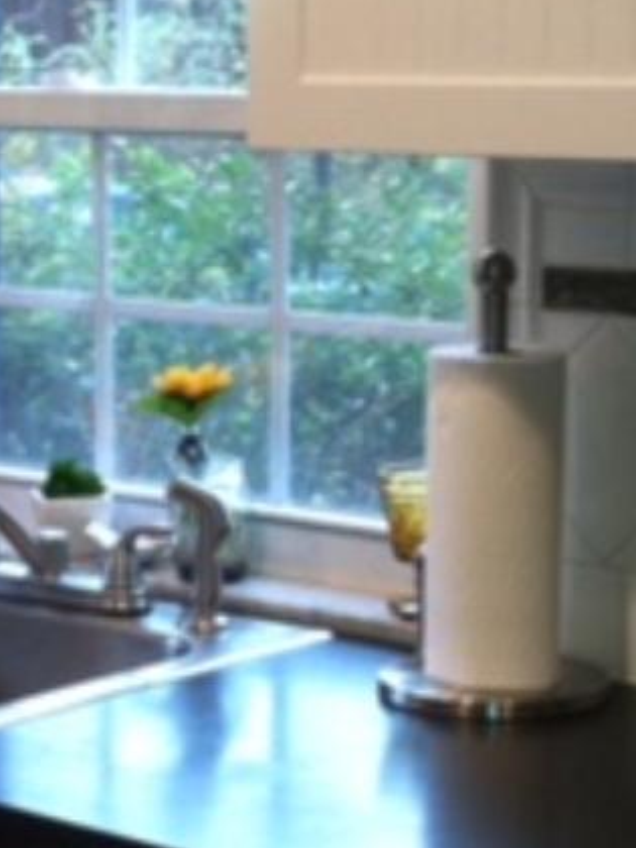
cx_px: 186
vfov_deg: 16.4
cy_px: 517
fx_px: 2940
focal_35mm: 120
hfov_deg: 12.3
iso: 100
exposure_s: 1/15
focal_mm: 3.85
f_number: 2.8
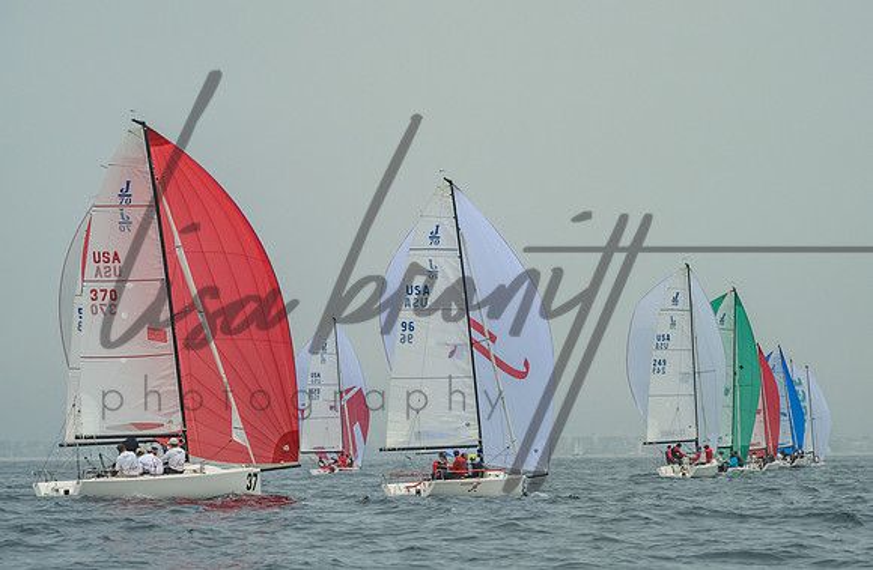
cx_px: 455
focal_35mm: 166
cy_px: 258
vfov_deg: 8.1
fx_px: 4005
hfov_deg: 12.4
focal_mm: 145
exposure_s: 1/3200
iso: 800
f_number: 9
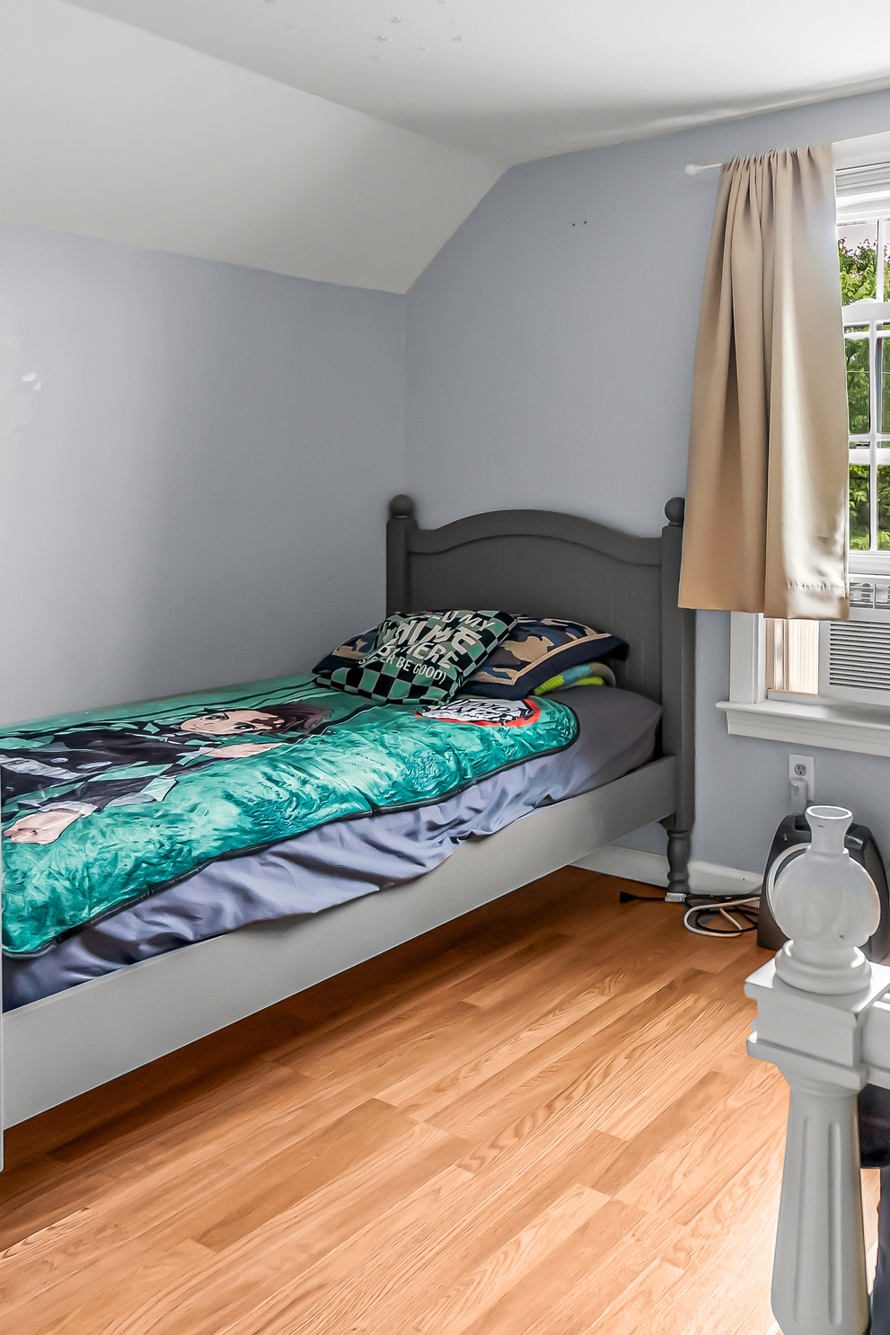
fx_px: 1149
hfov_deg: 42.0
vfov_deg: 59.5
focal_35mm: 31
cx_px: 559
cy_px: 496
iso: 1000
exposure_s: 1/250
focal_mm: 10
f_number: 4
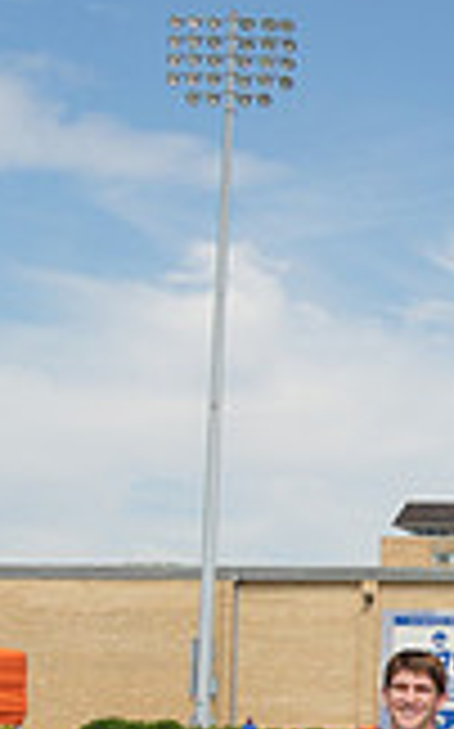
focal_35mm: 115
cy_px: 657
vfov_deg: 17.9
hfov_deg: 9.5
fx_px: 2277
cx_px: 1254
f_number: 10
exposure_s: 1/160
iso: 100
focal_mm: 21
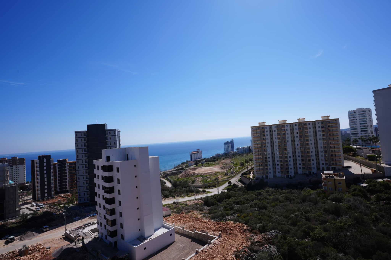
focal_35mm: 18
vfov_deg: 67.4
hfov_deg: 90.0
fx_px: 195
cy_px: 130
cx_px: 196
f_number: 10
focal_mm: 18
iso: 100
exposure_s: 1/320
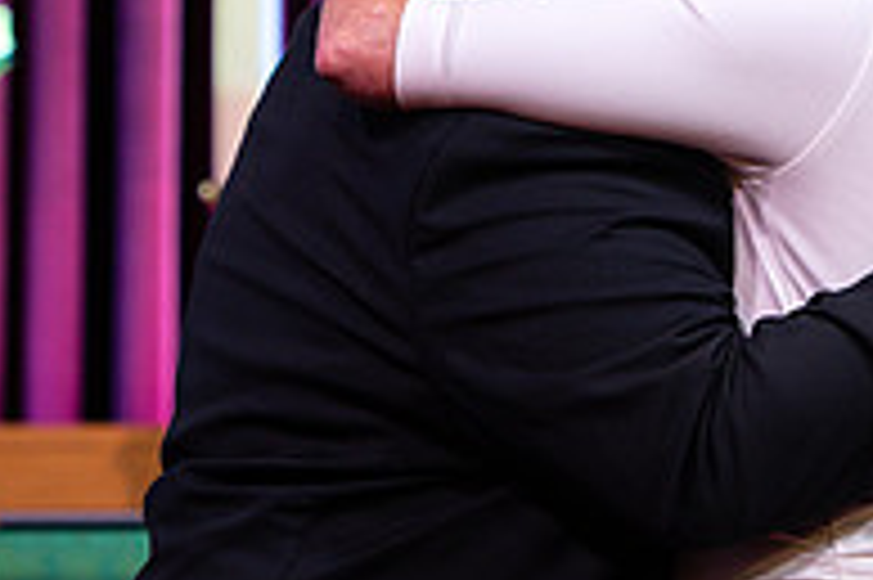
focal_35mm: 419
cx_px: 642
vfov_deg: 3.3
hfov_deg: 4.9
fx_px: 10152
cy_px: -52
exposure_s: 1/200
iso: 800
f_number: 2.8
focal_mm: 135
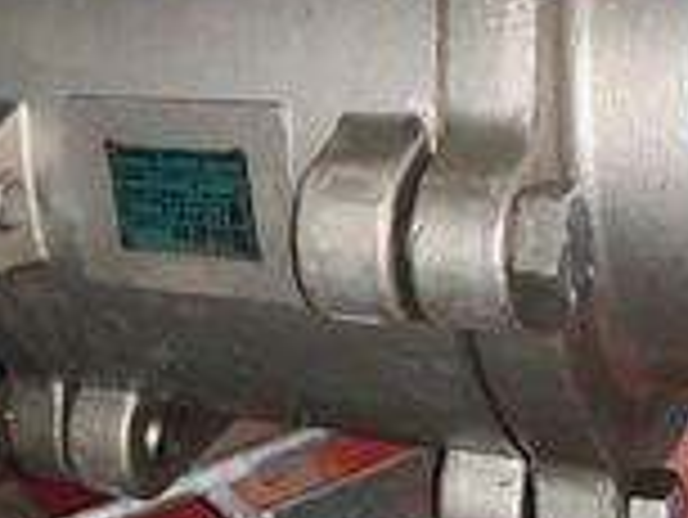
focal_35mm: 68
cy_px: -108
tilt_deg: -4.8
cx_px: 126
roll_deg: +8.8
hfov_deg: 27.9
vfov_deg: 20.2
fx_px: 1353
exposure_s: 1/15
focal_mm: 4.25
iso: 25
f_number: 1.8
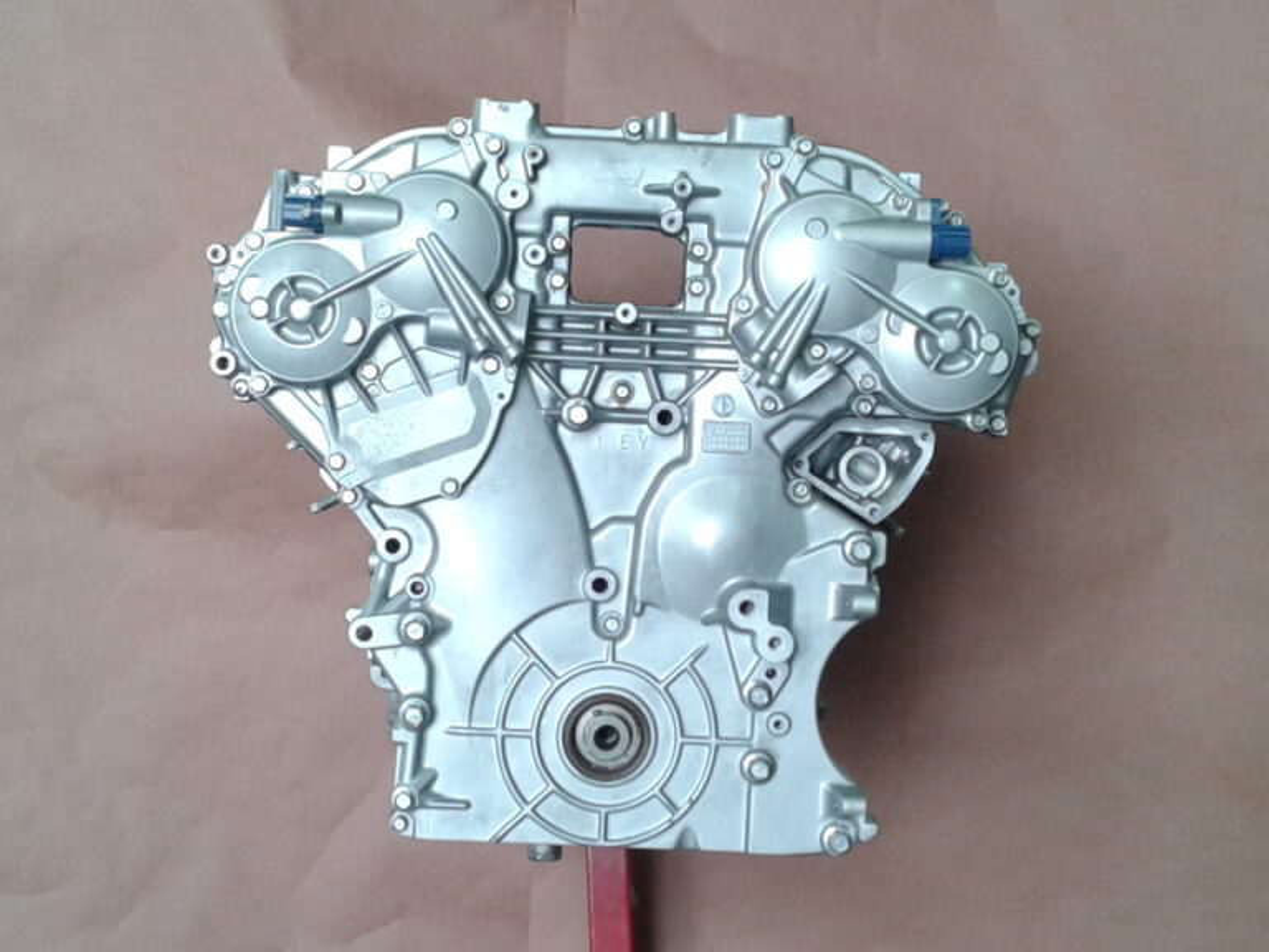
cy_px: 476
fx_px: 1210
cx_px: 634
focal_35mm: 33
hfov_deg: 55.4
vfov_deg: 42.9
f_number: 2.2
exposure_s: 1/50
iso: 50
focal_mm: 3.3
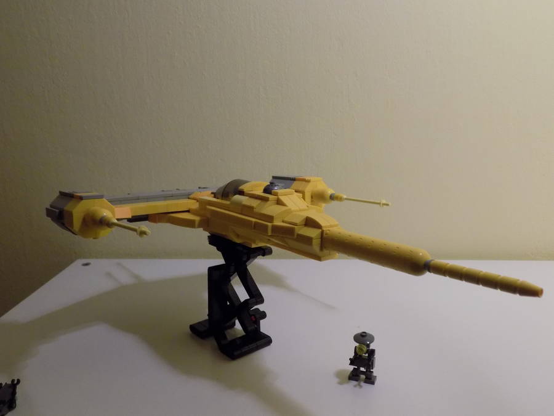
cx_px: 277
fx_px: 480
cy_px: 208
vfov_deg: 46.8
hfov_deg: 60.0
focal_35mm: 30
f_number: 3.3
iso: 400
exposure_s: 1/20
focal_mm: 5.3
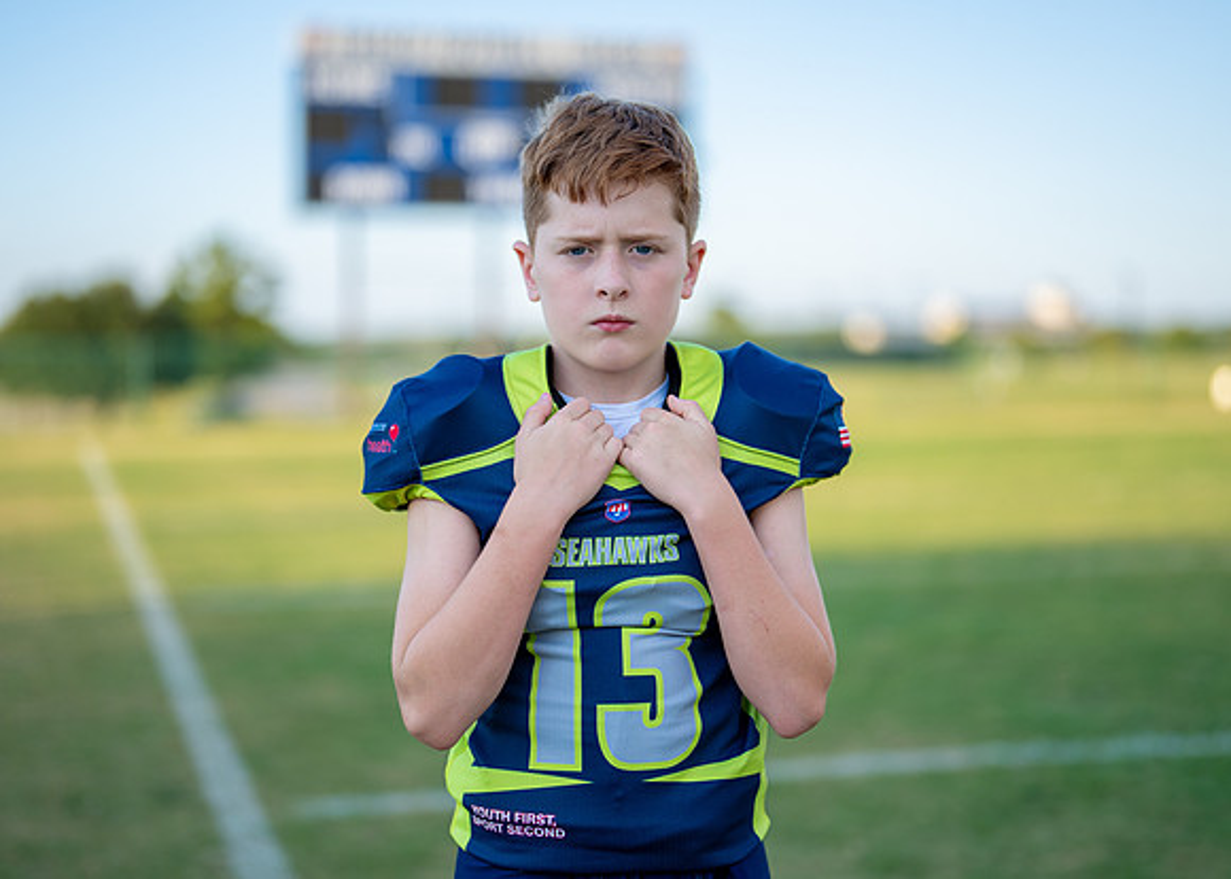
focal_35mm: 61
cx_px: 617
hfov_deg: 32.0
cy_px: 435
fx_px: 2146
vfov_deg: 23.1
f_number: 1.2
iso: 100
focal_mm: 50
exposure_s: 1/2000
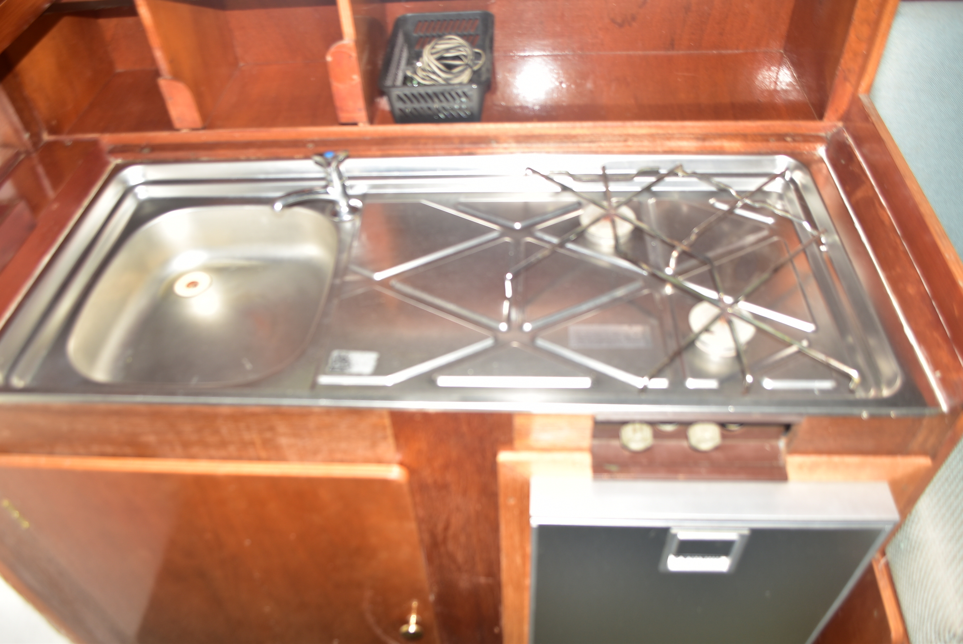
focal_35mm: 27
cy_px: 322
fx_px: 723
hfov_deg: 67.3
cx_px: 482
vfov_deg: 48.0
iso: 100
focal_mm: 18
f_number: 3.5
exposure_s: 1/200
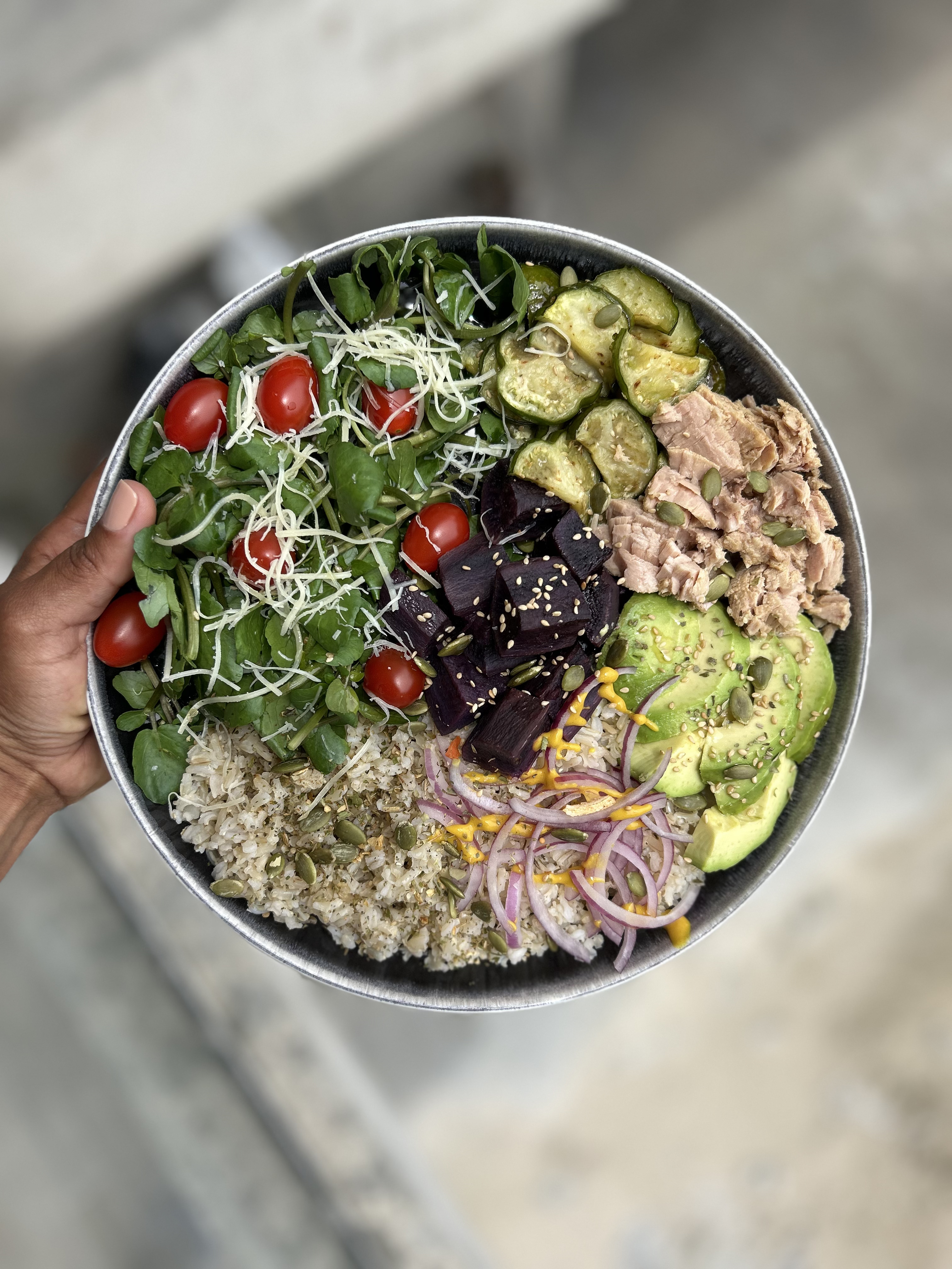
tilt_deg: -74.0
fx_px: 953
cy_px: 634
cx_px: 476
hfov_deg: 53.1
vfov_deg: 67.3
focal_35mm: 26
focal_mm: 5.7
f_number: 1.5
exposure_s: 1/2404
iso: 50
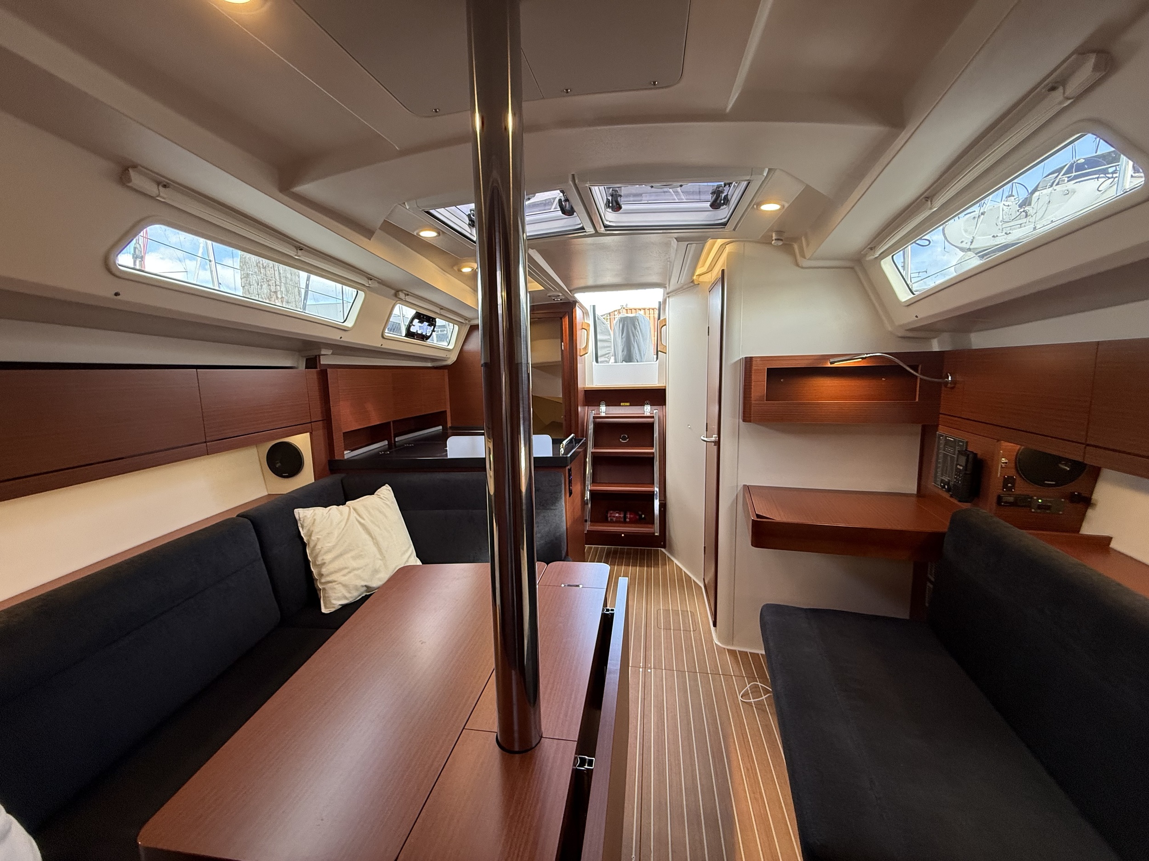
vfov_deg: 85.7
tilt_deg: -6.9
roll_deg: +1.3
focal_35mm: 14
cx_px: 574
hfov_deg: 102.1
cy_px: 430
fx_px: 465
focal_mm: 2.22
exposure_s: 1/113
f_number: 2.2
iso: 160
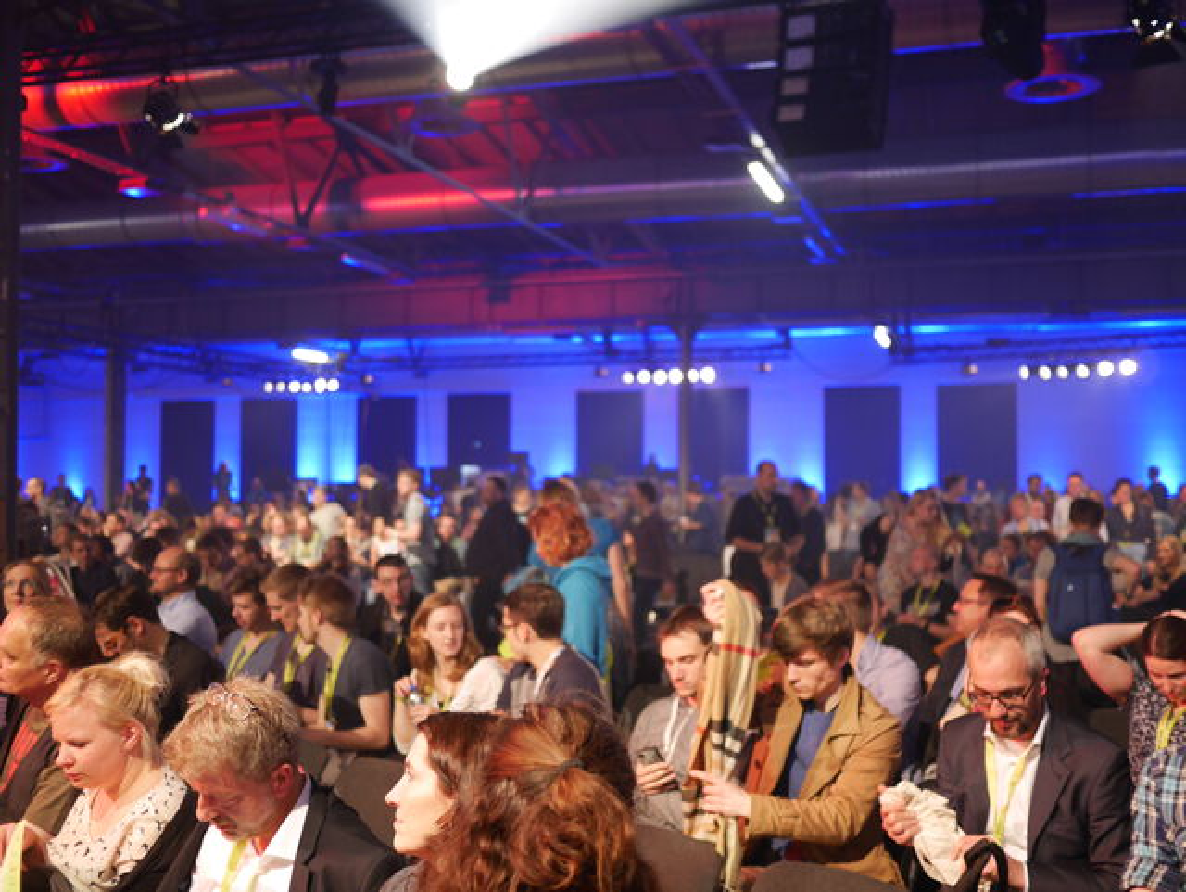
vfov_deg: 36.0
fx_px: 1371
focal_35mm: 40
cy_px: 446
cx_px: 593
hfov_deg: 46.8
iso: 640
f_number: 1.7
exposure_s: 1/60
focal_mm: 20
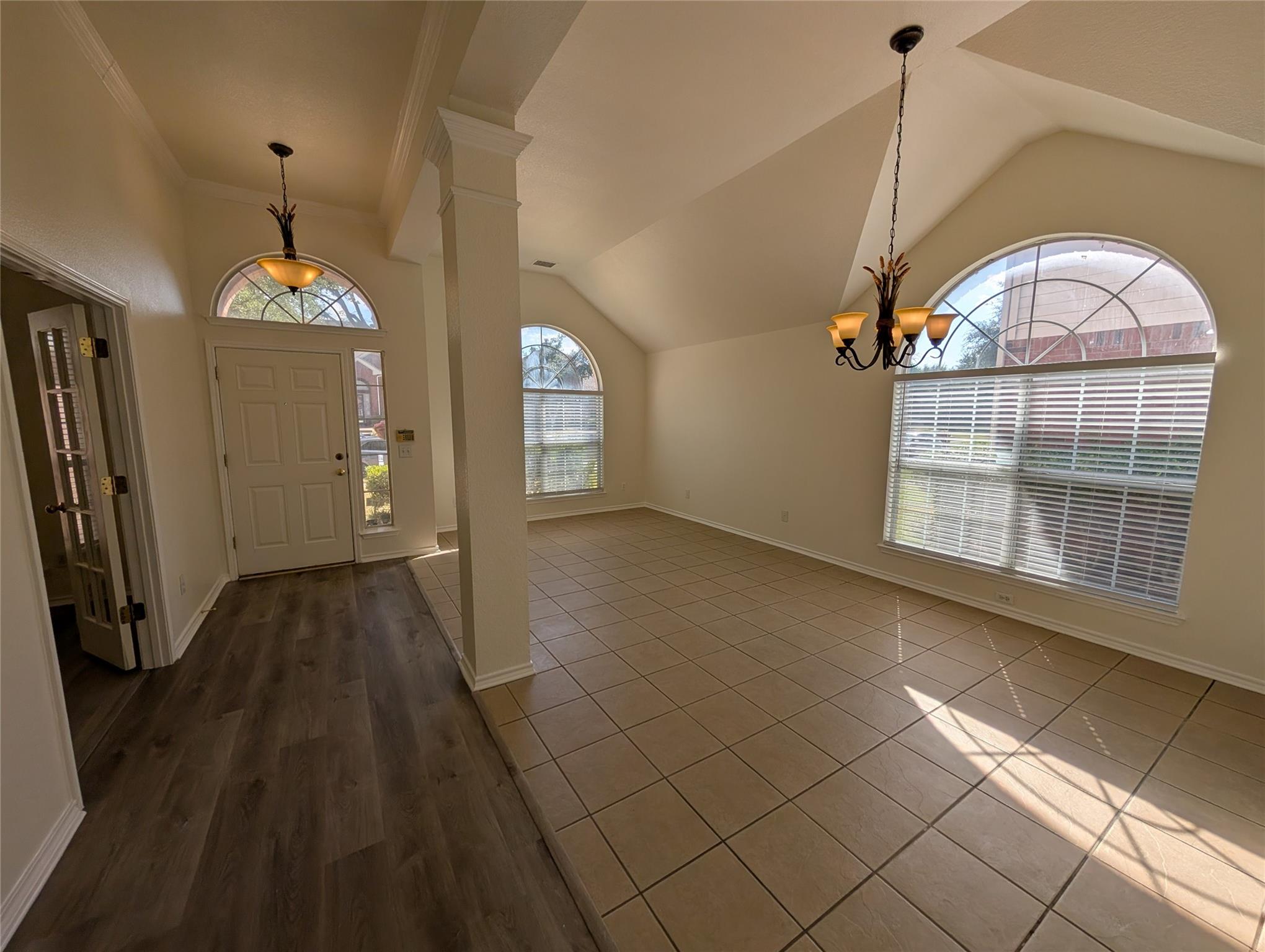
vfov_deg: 94.6
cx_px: 632
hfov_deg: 110.5
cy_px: 476
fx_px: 439
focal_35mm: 12
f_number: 1.7
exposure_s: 1/2016
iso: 51
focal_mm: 2.02
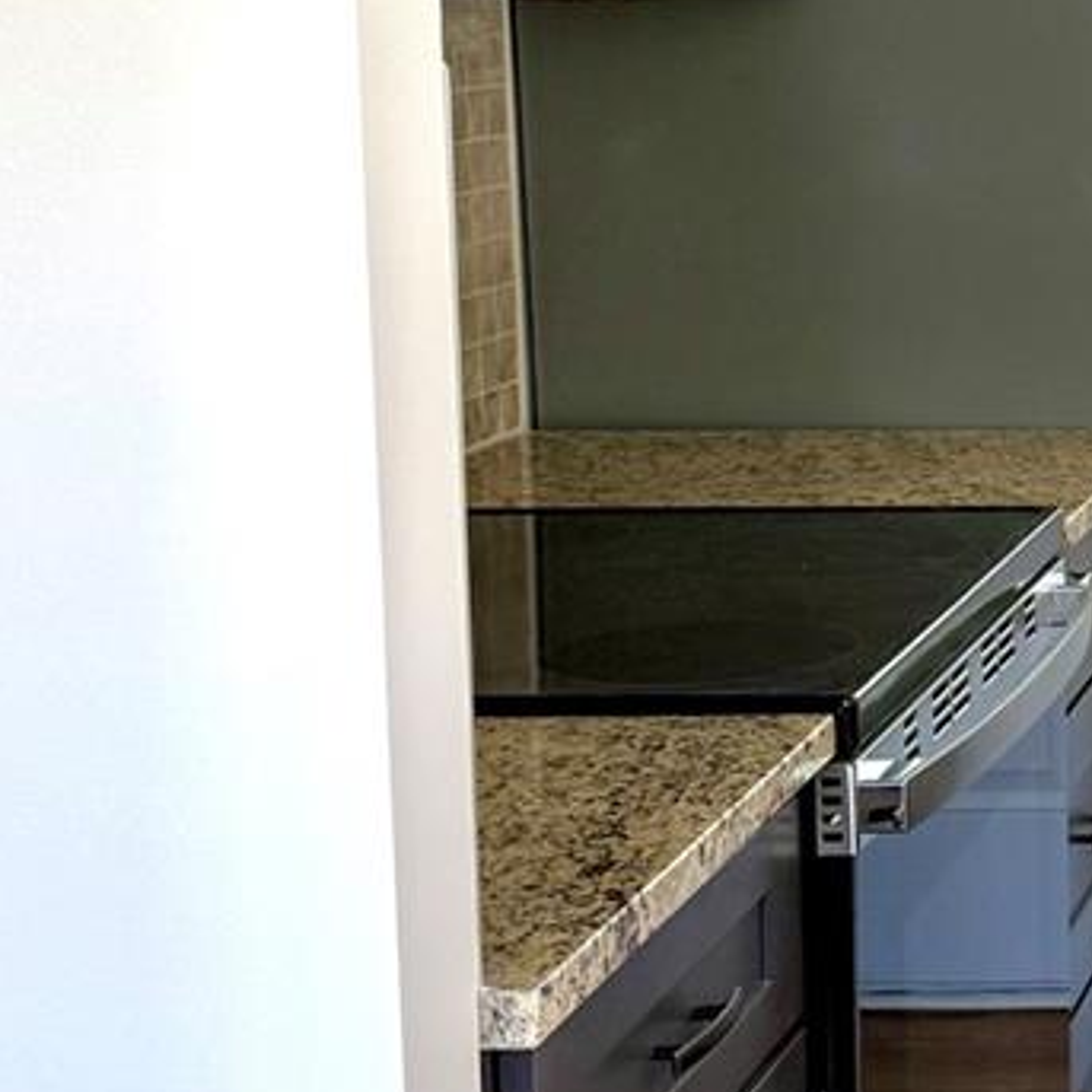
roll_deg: +0.0
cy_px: 325
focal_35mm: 95
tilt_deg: -6.0
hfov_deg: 16.4
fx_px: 3391
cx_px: 1719
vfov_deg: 18.2
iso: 100
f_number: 1.78
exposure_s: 1/121
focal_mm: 6.76
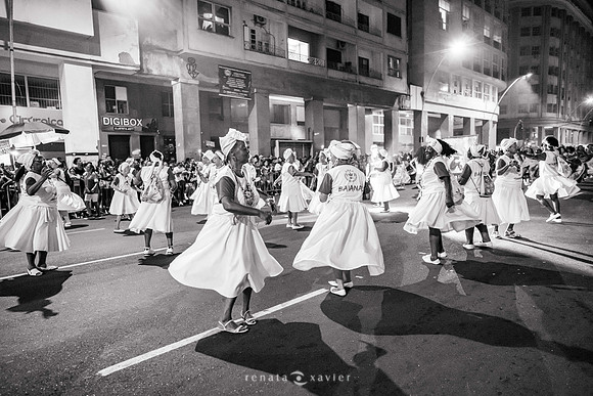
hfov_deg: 73.7
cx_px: 296
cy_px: 198
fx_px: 395
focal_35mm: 24
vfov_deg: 53.2
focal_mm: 24
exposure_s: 1/200
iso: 5000
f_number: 2.5
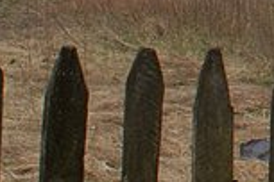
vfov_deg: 7.5
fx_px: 1347
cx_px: 689
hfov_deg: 10.0
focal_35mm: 177
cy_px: -164
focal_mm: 20
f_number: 10
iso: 100
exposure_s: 1/100
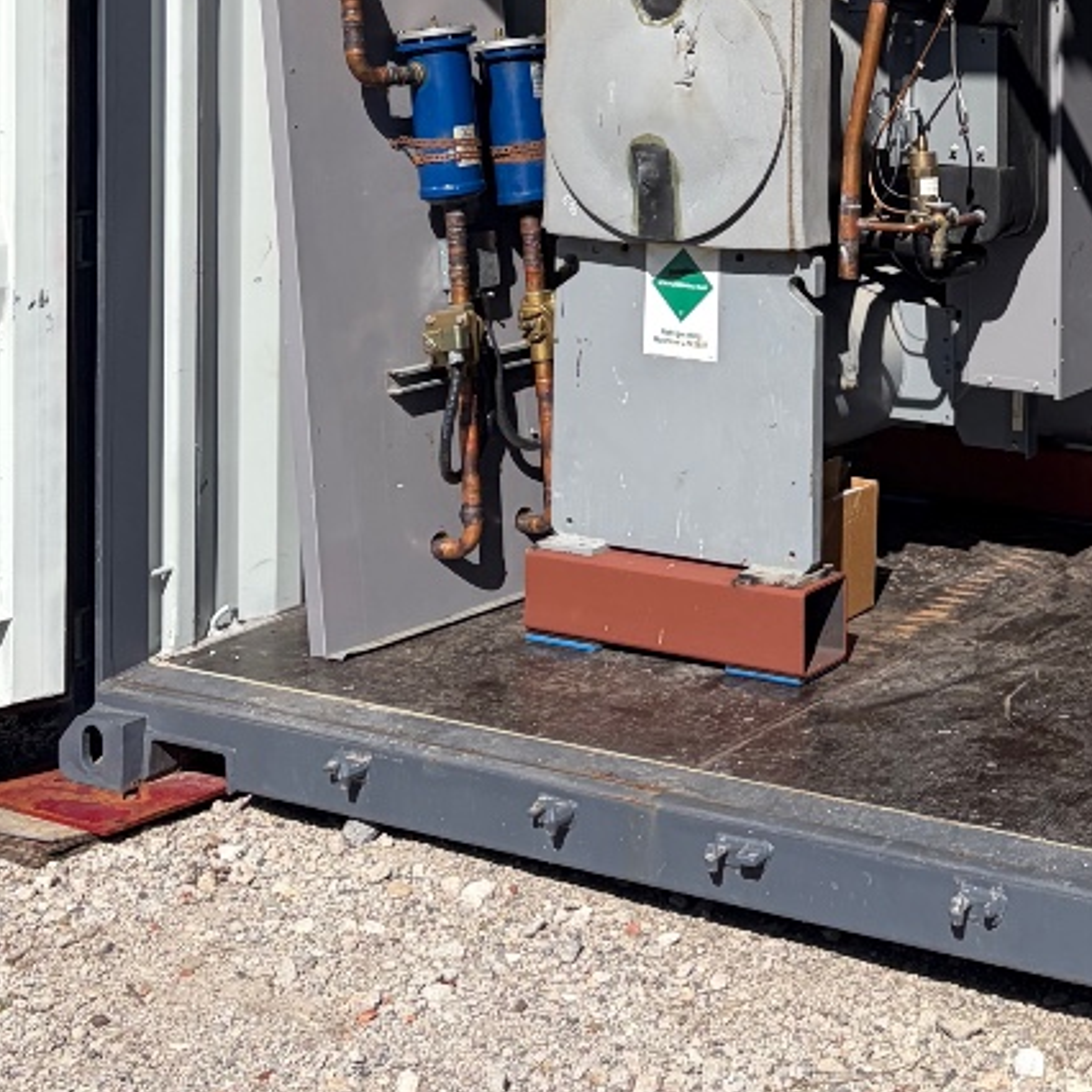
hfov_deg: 23.5
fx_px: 2570
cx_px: 931
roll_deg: -0.2
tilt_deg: +0.7
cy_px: -126
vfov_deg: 22.6
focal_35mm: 72
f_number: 1.6
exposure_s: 1/6993
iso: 64
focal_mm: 5.96
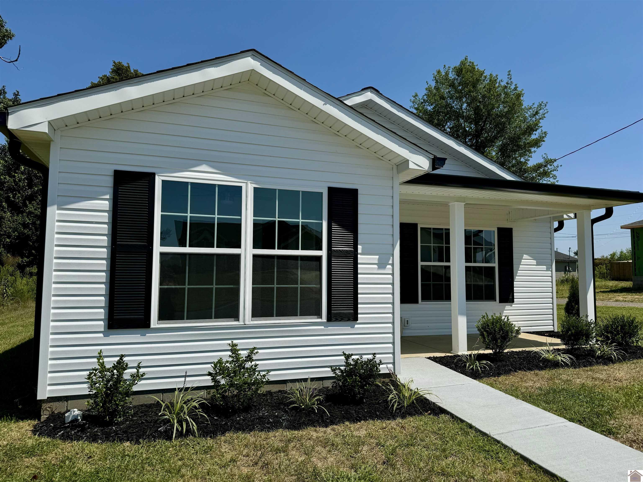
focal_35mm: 24
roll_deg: -0.6
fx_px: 446
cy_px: 241
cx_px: 322
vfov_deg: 56.8
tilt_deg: +3.5
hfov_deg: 71.6
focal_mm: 6.76
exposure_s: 1/7092
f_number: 1.78
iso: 80
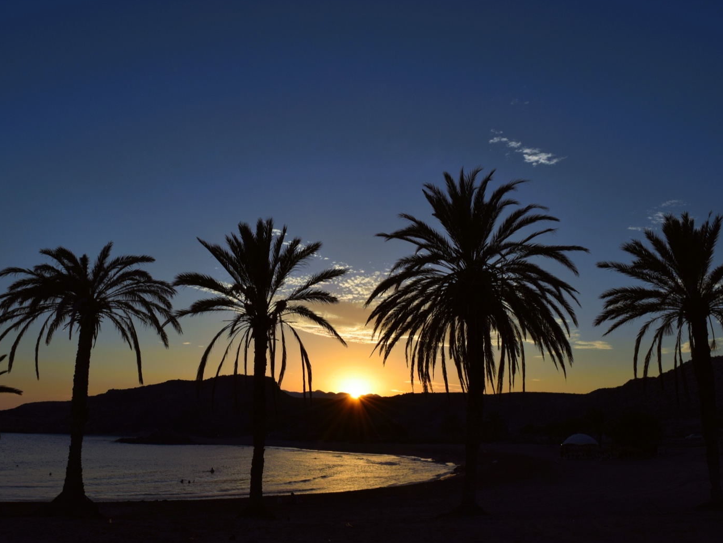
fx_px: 627
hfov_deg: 59.9
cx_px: 332
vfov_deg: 46.8
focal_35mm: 30
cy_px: 275
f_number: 14
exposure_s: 1/800
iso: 200
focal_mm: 18
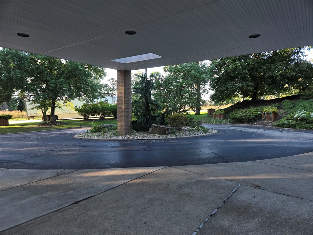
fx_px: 208
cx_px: 156
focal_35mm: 23
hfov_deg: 73.9
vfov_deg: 58.9
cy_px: 118
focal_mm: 5.4
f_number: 1.8
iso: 50
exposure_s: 1/120
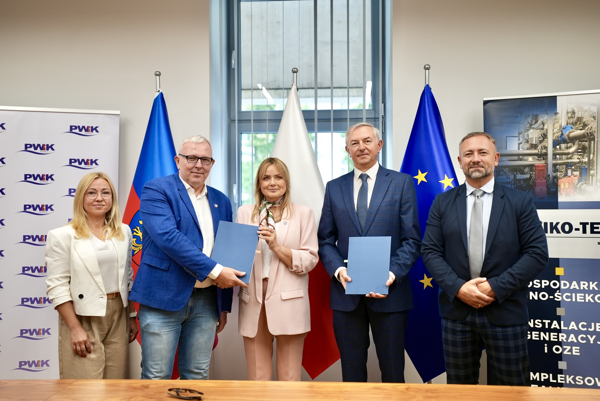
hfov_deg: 52.7
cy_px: 200
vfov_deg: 36.6
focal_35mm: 36
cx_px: 300
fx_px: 605
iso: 400
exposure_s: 1/320
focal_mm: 36.3
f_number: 1.8
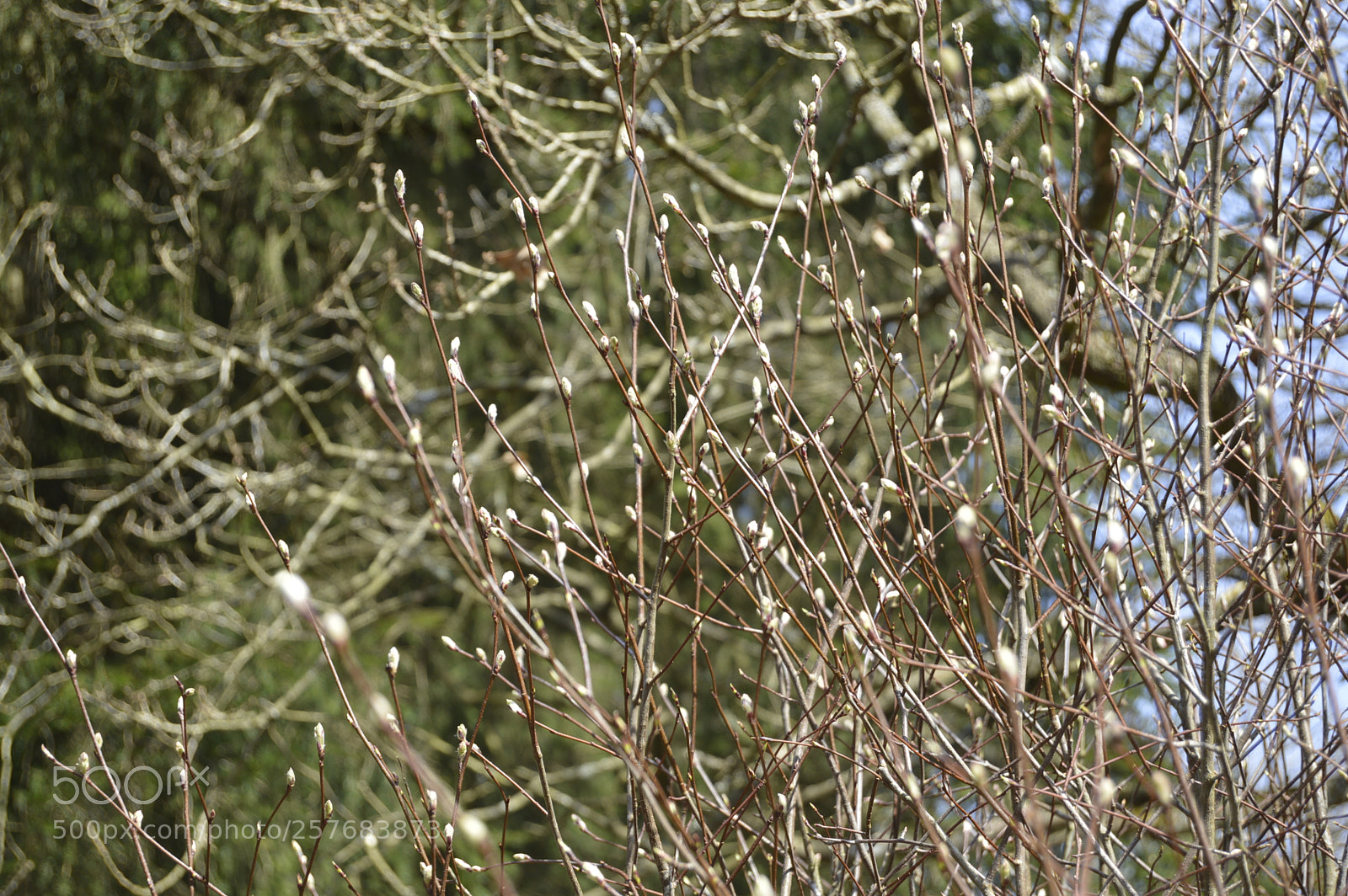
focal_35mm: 82
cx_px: 674
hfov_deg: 24.6
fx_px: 3087
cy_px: 448
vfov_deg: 16.5
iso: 100
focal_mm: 55
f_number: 5.6
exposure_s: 1/160
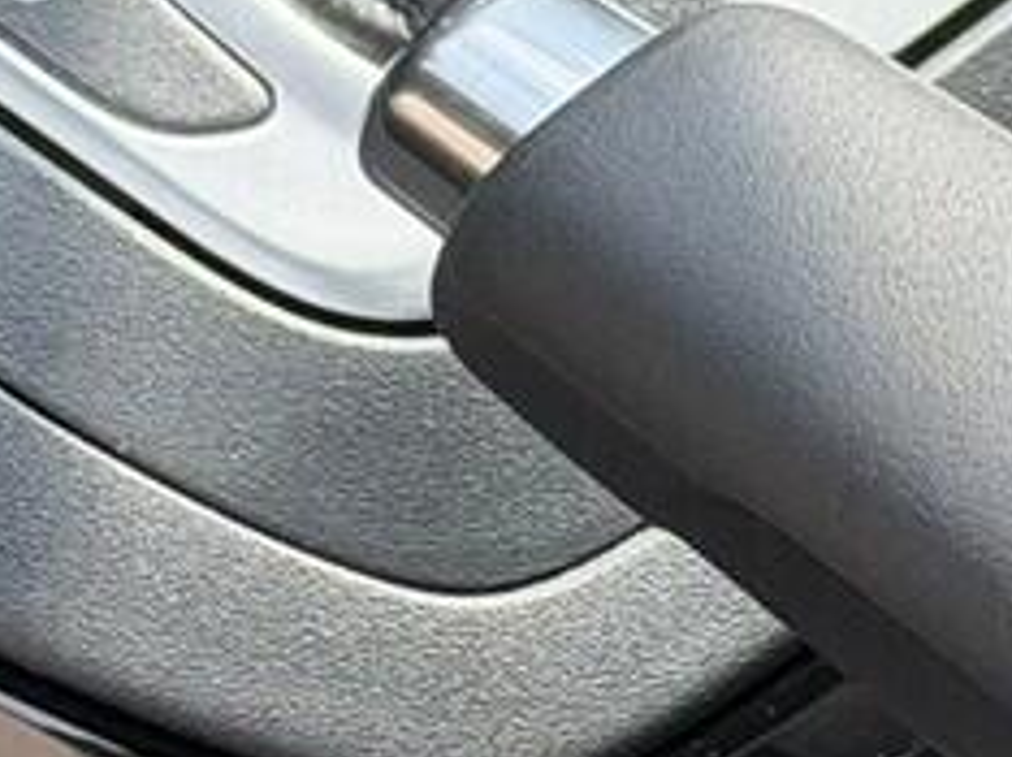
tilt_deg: -47.1
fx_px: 8645
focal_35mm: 296
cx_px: 1639
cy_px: 649
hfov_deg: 6.6
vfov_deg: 5.0
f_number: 1.78
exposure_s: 1/631
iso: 80
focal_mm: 6.76
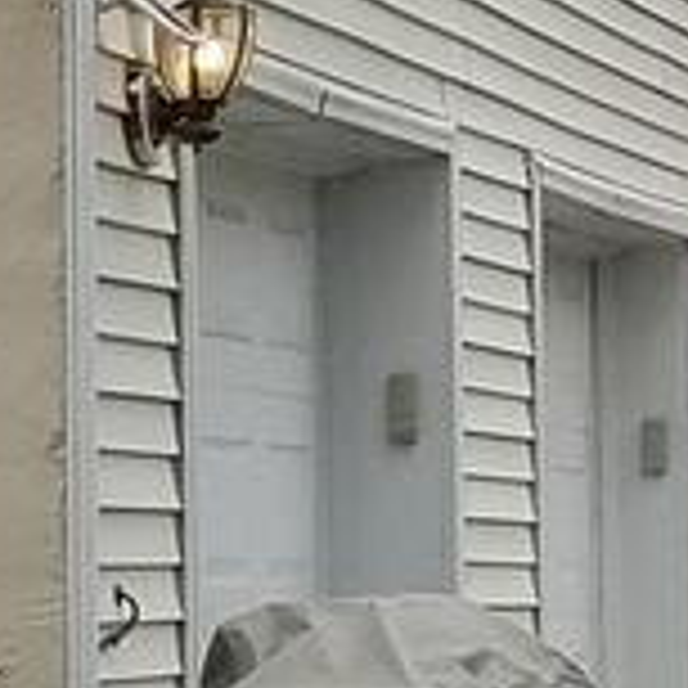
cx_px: -1790
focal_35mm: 231
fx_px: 5194
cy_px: 985
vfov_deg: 7.5
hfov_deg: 6.5
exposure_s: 1/622
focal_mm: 4.2
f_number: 1.7
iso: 50
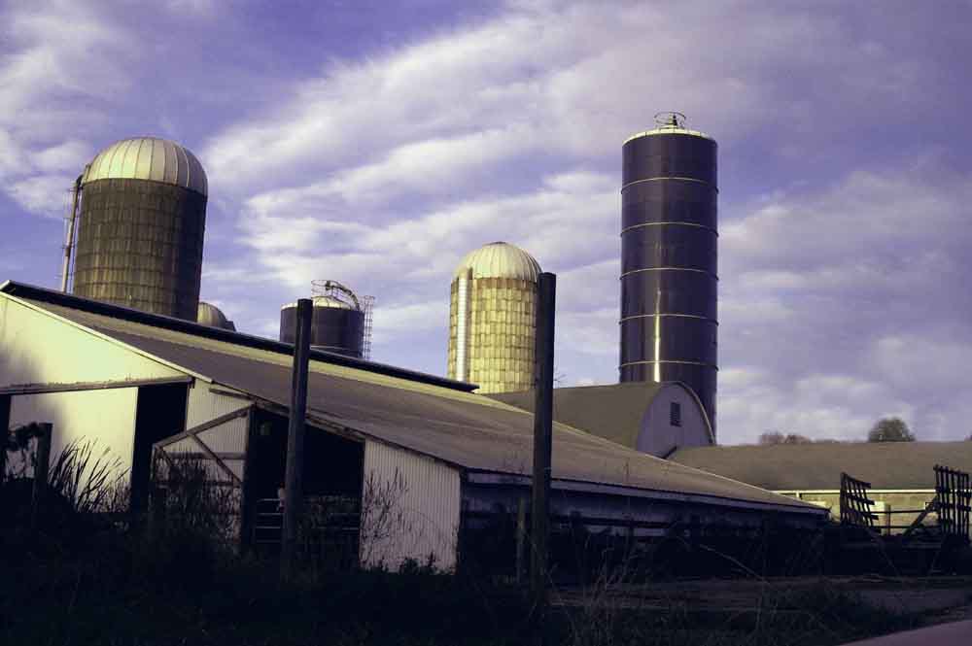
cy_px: 323
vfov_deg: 31.8
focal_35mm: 42
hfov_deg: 46.4
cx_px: 486
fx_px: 1133
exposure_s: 1/160
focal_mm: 28
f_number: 8
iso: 100
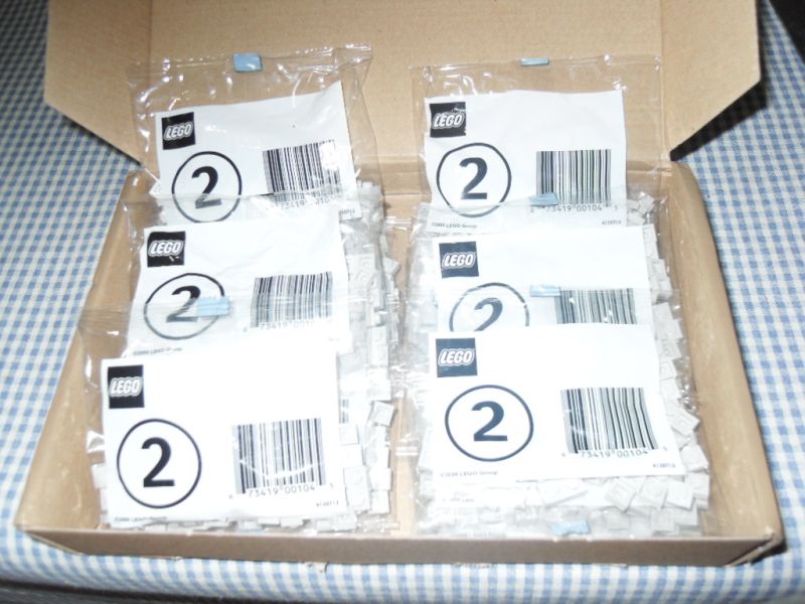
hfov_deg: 63.4
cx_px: 402
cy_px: 302
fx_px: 651
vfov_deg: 49.7
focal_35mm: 28
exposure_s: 1/45
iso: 200
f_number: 2.8
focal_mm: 6
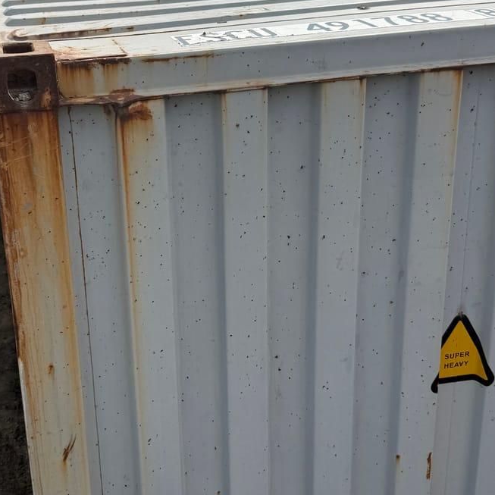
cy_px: 205
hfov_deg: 42.4
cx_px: 172
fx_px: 631
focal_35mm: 39
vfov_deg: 42.7
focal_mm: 6.76
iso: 80
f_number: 1.78
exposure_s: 1/7353
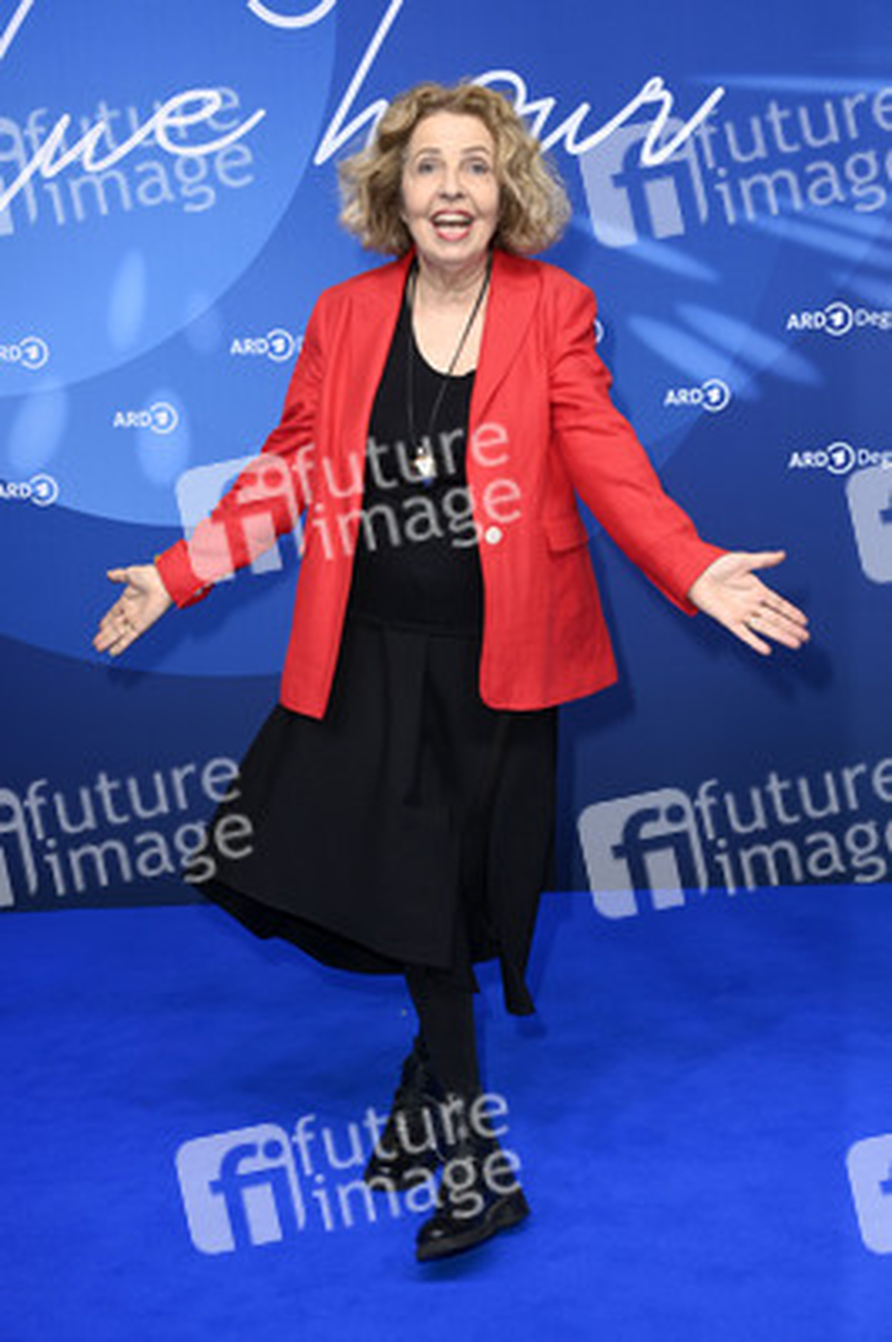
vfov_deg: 39.6
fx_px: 1861
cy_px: 671
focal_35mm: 50
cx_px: 446
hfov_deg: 26.9
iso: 1250
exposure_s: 1/250
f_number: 5.6
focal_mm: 50
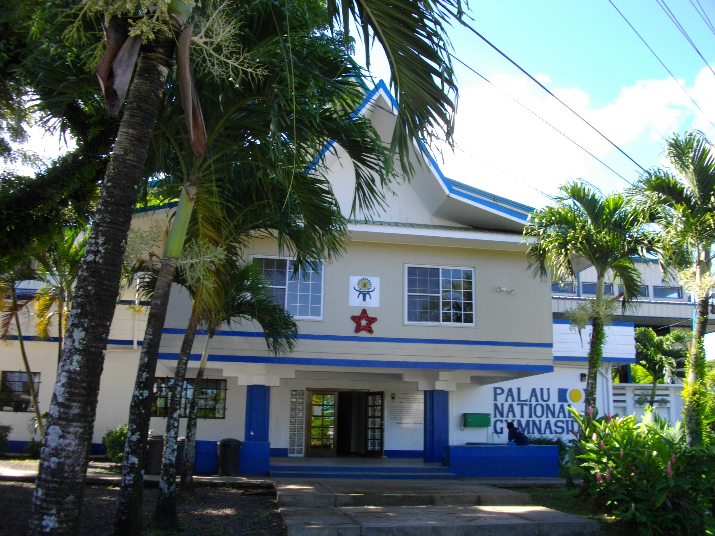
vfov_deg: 44.2
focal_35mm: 32
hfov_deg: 56.8
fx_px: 661
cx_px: 358
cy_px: 268
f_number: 5.5
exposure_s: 1/100
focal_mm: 5.7
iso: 100
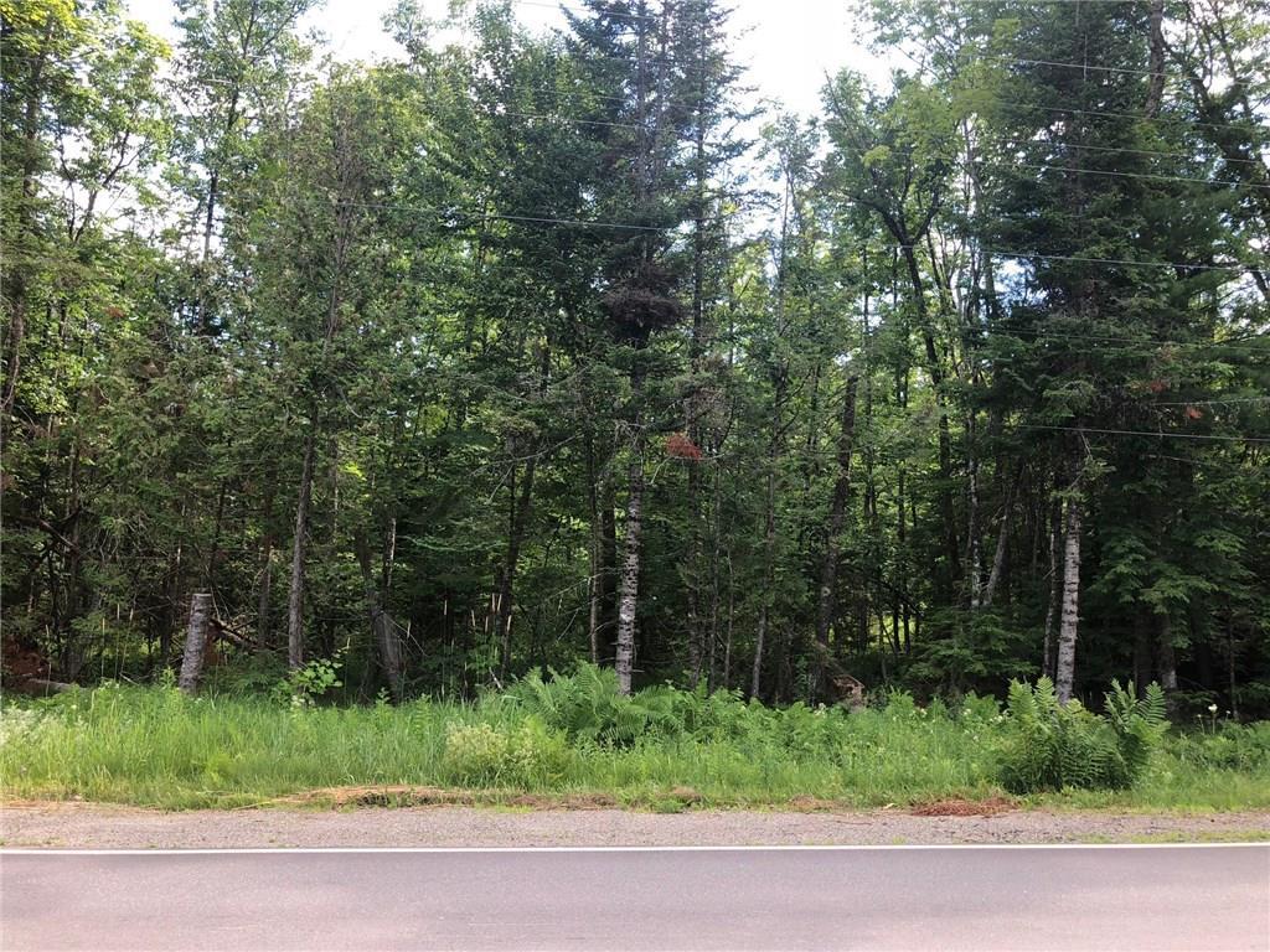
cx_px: 635
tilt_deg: +5.9
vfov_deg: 49.7
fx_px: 1027
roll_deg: -2.3
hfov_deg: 63.4
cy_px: 476
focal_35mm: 28
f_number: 1.8
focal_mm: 3.99
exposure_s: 1/199
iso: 20
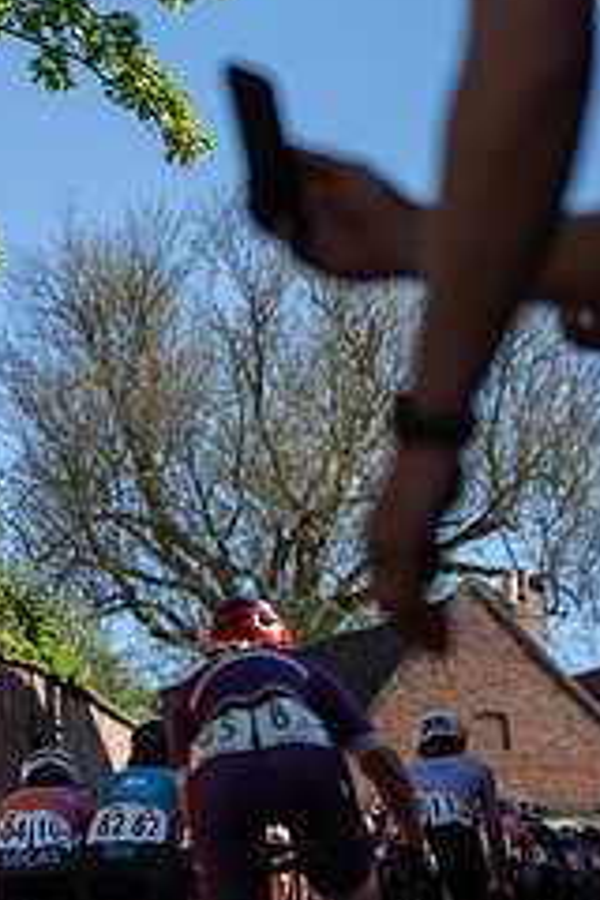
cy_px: 636
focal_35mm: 169
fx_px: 4225
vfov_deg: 12.1
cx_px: -255
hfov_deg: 8.0
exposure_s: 1/1000
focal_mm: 70
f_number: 3.5
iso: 100
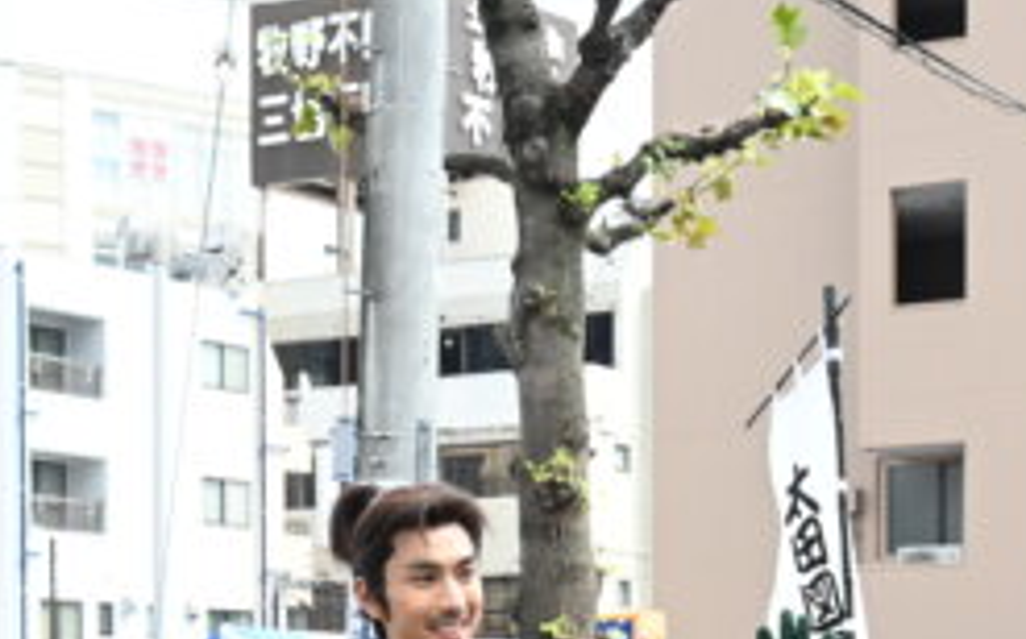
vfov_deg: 12.2
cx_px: 453
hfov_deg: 20.1
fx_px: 2893
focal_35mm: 104
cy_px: 853
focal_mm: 33.5
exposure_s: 1/1600
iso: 1000
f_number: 5.6
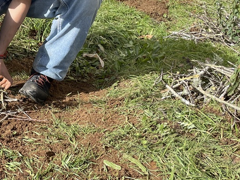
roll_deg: -1.2
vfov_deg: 24.2
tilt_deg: -26.2
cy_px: 49
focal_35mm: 60
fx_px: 416
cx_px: -13
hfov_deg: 29.5
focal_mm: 4.2
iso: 32
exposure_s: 1/1182
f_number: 1.6
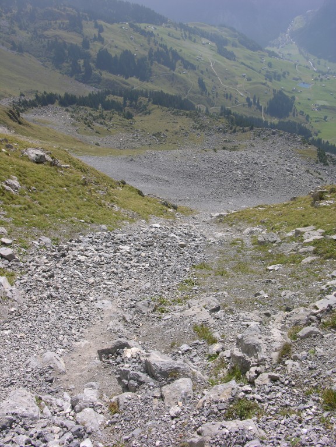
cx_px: 168
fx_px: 453
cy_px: 224
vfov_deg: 52.6
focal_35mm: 35
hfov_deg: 40.7
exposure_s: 1/290
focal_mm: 8.9
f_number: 5.6
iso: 50
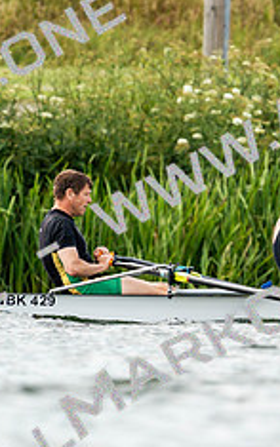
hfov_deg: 0.9
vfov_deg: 1.4
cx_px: 326
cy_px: 241
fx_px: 18413
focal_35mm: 1509
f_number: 6.3
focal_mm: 600
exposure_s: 1/2000
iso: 640
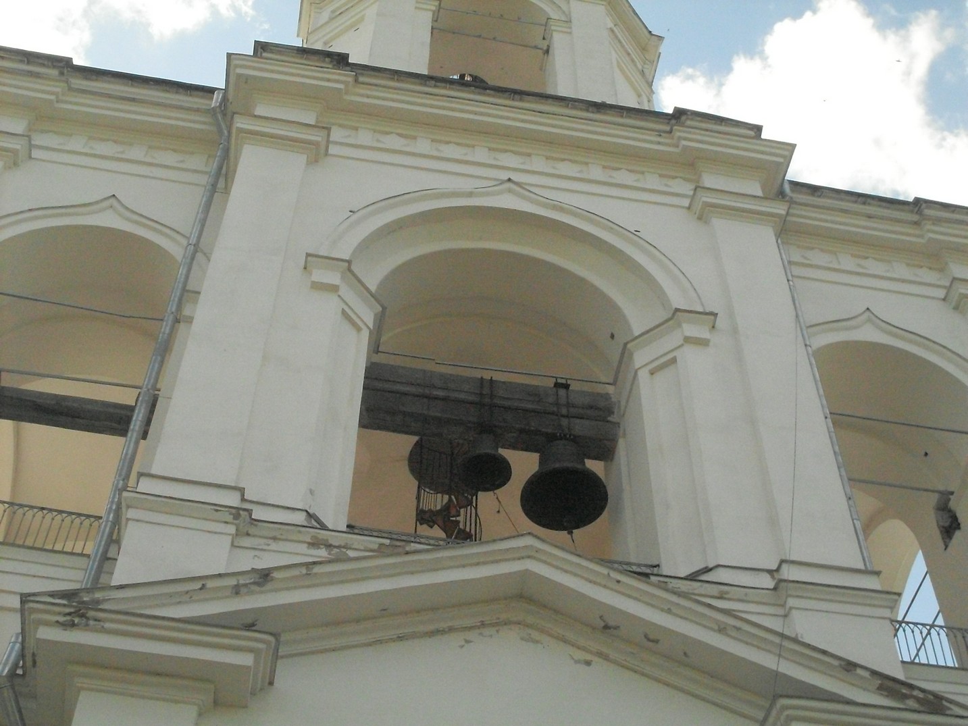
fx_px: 1678
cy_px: 363
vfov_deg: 24.4
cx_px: 484
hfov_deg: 32.2
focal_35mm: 60
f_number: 9.9
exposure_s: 1/500
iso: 400
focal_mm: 9.9
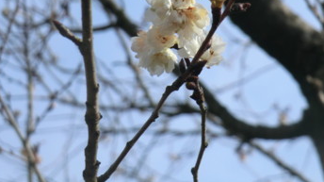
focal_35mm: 127
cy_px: 34
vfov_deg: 9.5
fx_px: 1090
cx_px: 193
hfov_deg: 16.9
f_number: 4.8
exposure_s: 1/640
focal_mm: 16
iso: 80
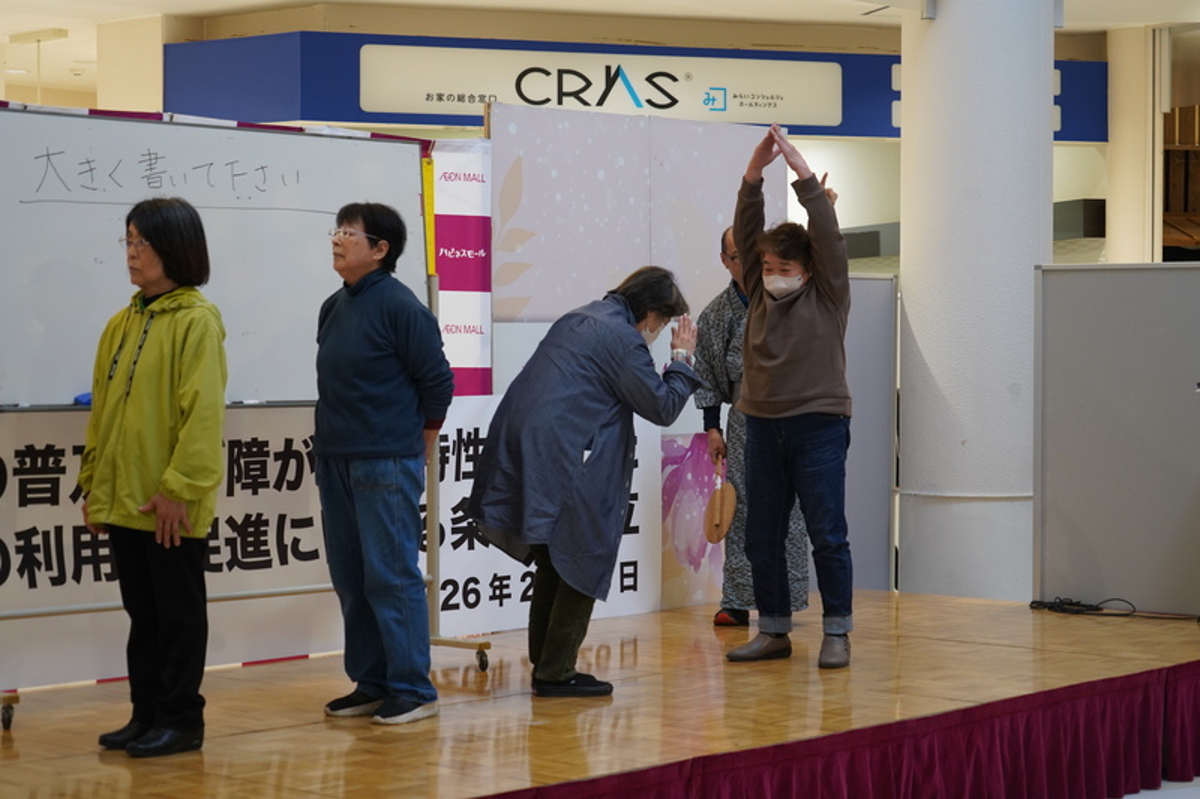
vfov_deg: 19.4
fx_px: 2333
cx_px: 600
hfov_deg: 28.8
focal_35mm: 70
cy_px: 400
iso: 2000
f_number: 5.6
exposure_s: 1/160
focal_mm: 70
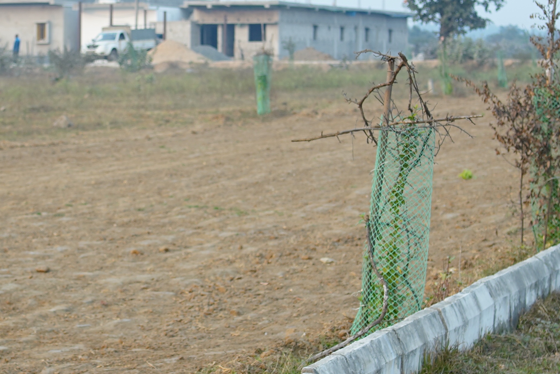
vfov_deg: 12.0
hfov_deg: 17.8
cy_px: 115
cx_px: 127
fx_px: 1773
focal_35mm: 114
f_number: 2.8
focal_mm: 35
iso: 160
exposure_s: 1/320
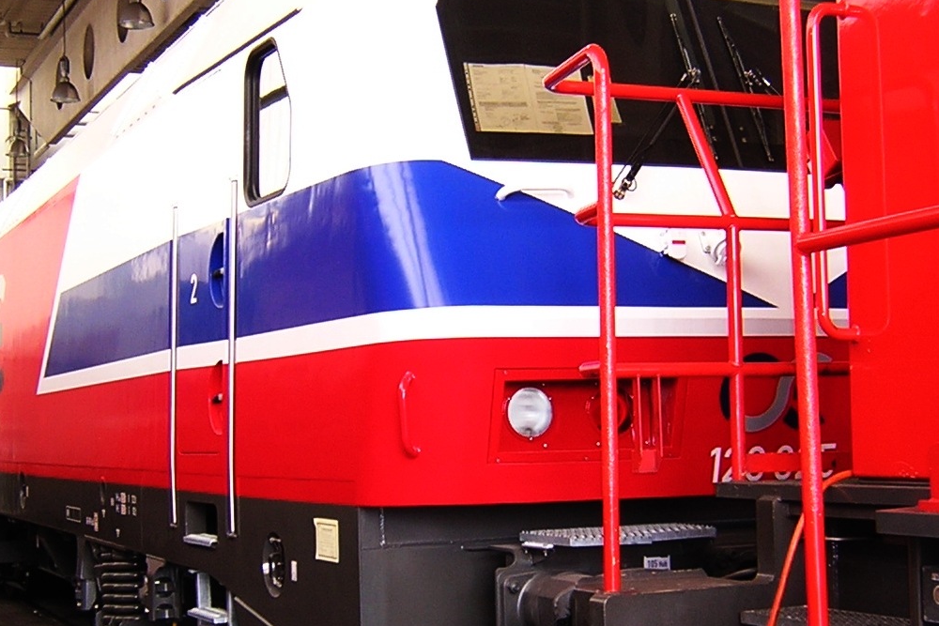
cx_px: 508
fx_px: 1565
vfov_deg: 22.6
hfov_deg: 33.4
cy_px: 313
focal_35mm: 60
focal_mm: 4.7
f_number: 2.6
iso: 141
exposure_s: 1/43.3
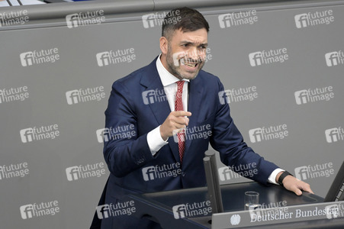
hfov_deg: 5.3
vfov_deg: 3.5
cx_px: 172
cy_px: 114
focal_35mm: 390
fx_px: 3724
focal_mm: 390
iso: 8000
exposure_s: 1/400
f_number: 5.6
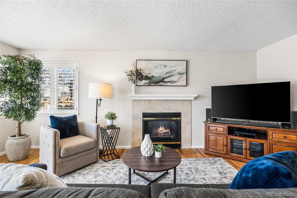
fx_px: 132
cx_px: 148
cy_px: 99
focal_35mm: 16
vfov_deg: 73.8
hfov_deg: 96.7
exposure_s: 1
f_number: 8
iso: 200
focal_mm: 16
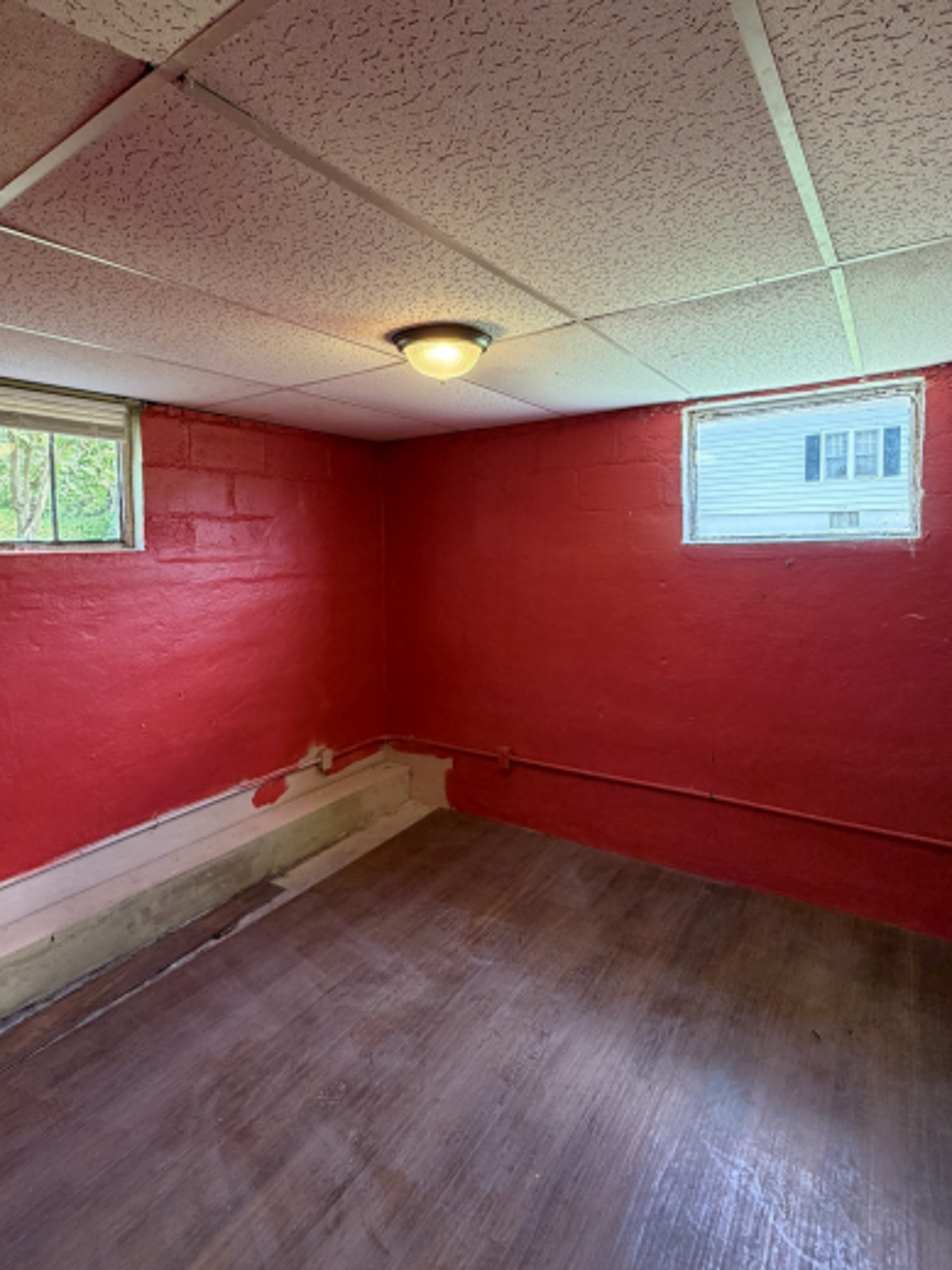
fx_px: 660
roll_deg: +0.7
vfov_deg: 87.6
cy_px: 584
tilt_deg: -3.8
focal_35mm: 18
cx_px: 460
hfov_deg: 71.6
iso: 320
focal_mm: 2.22
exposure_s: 1/60
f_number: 2.2
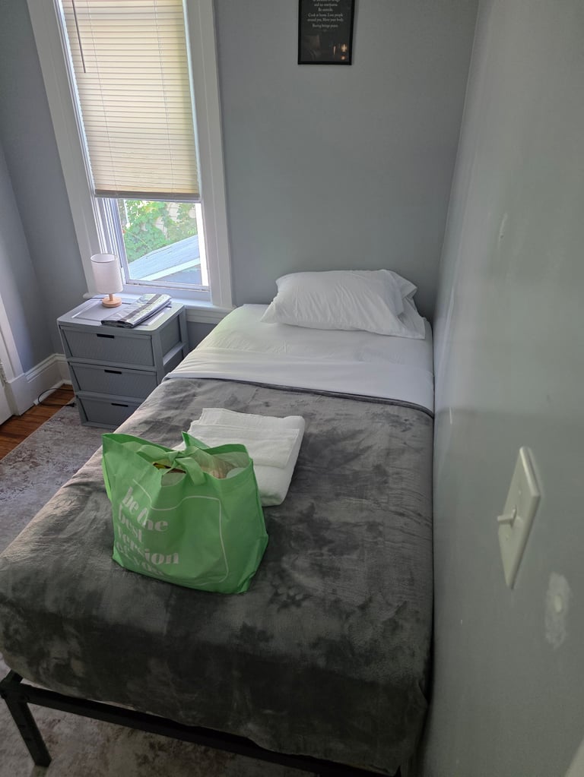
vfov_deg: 73.9
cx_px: 292
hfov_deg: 58.9
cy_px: 388
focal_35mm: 23
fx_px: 517
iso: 320
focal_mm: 6.25
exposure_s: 1/120
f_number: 1.7
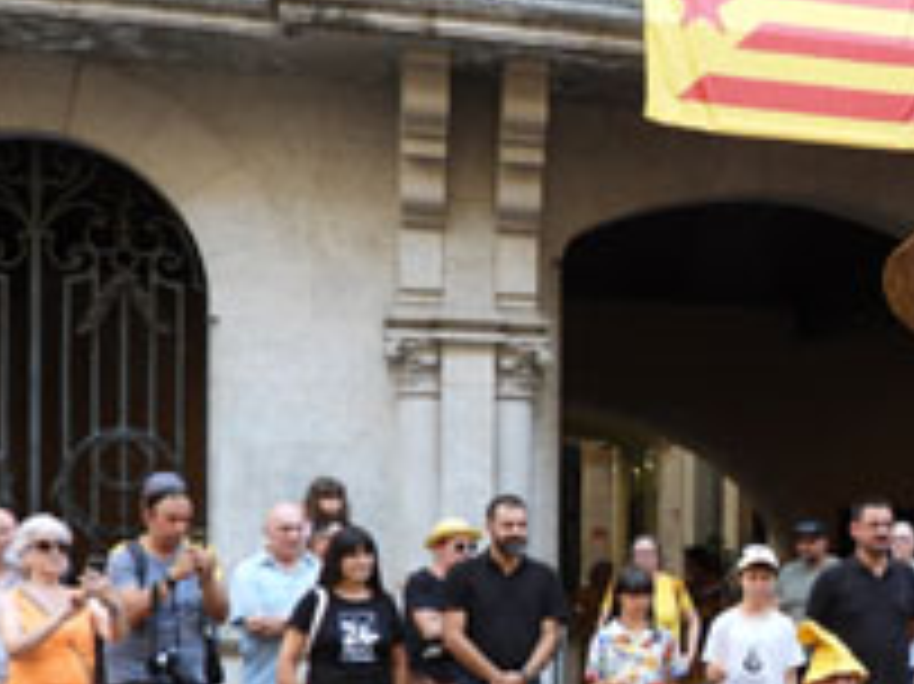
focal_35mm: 68
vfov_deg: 21.3
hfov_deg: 26.2
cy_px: 565
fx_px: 1794
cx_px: 1022
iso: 100
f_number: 3.2
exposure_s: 1/60
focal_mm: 5.4
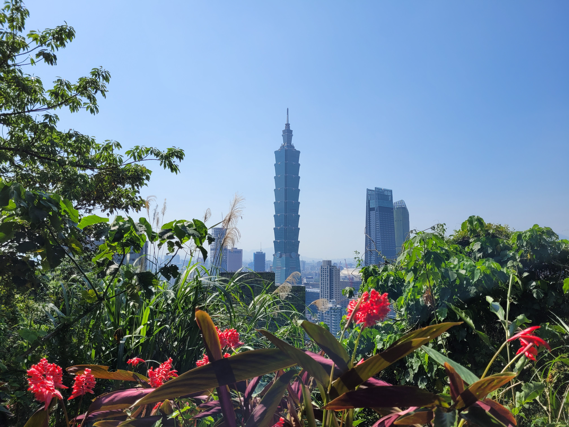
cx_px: 284
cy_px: 214
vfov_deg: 53.1
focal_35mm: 26
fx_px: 427
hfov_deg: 67.3
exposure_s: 1/3018
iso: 40
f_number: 1.8
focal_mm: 5.4
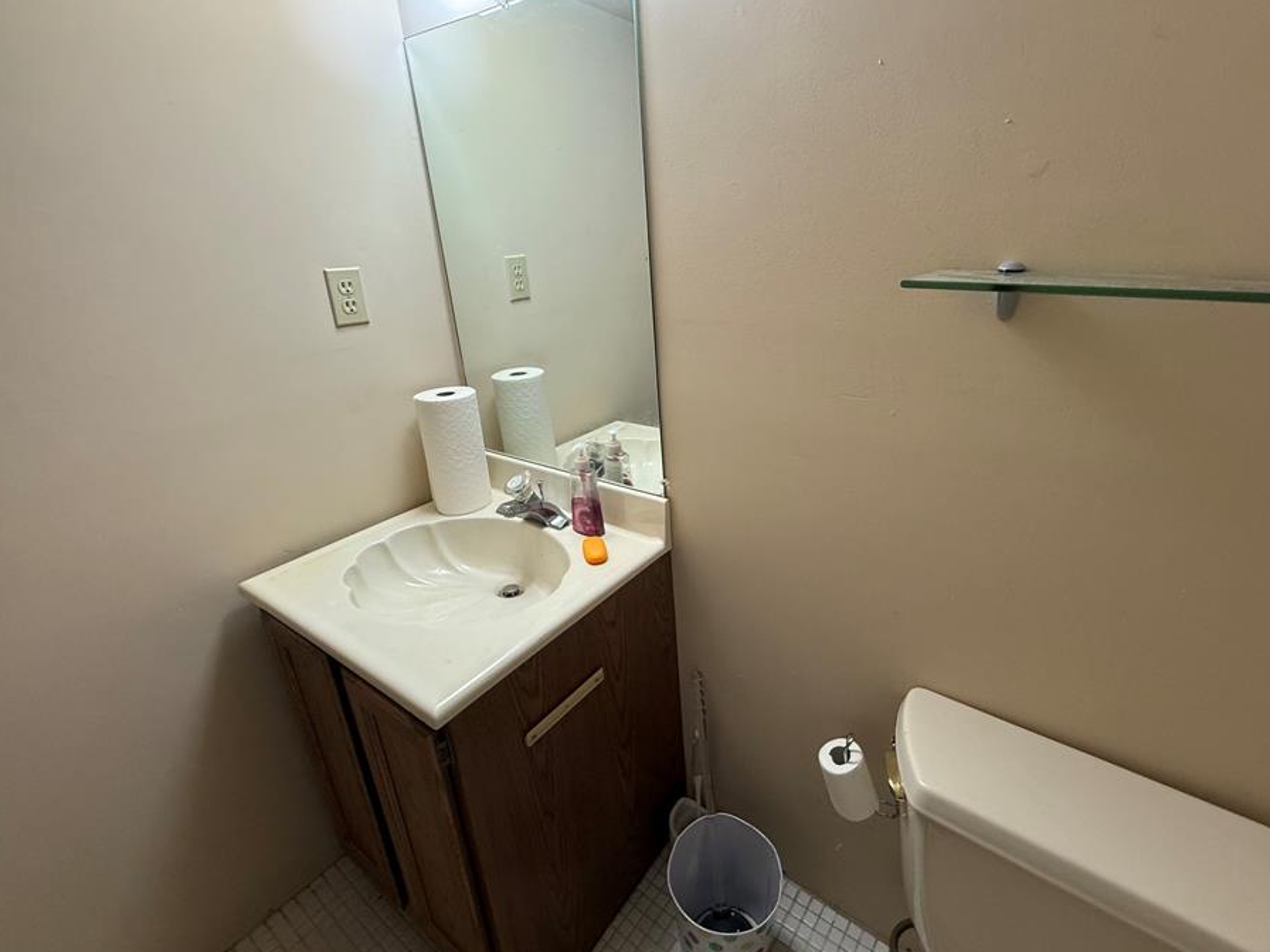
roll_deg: -1.5
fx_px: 587
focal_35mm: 16
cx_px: 709
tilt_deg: -21.3
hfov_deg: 94.1
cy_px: 441
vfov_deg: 78.0
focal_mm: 2.22
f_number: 2.2
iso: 200
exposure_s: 1/60
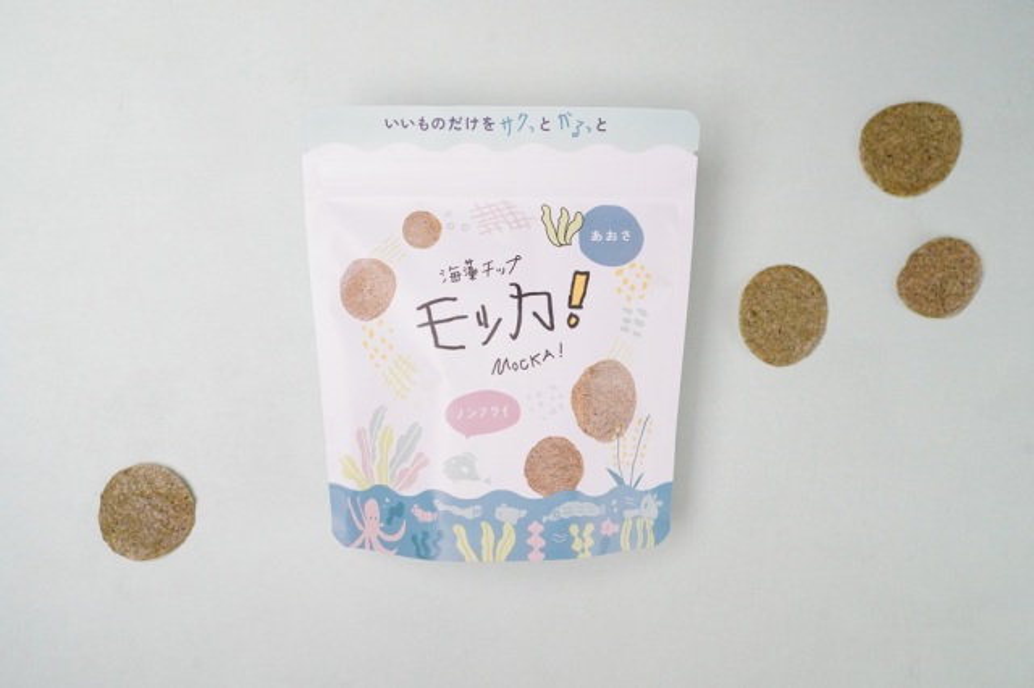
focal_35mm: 36
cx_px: 517
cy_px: 344
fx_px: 1033
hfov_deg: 53.2
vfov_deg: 36.8
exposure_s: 1/160
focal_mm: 36
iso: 10000
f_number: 8
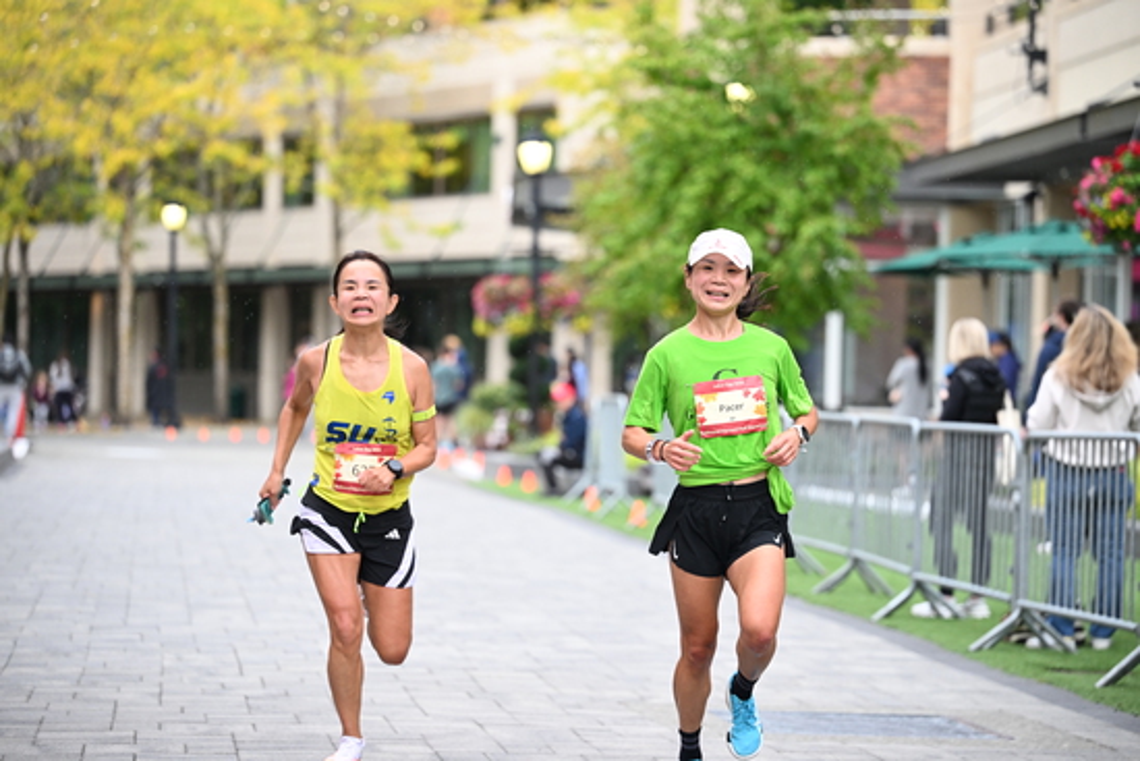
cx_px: 570
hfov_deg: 17.1
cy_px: 380
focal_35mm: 120
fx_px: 3801
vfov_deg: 11.4
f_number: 2.8
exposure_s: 1/1250
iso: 1250
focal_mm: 120
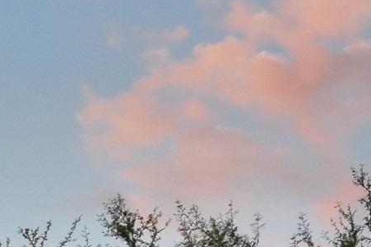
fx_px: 2364
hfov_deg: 8.1
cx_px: 972
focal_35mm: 229
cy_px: 410
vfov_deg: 5.9
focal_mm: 23
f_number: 5.6
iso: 800
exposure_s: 1/125
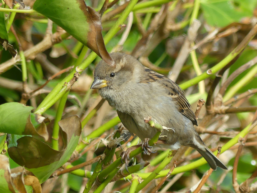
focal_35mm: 1200
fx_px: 8908
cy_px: 96
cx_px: 128
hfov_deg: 1.7
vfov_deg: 1.2
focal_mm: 108
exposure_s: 1/250
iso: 100
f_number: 4
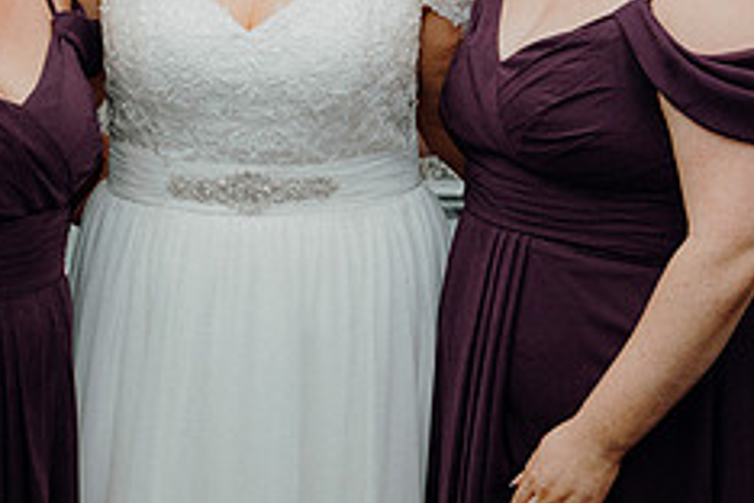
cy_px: 134
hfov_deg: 15.2
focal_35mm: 134
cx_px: 193
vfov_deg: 10.2
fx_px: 2806
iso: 2500
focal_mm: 54
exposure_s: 1/160
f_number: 5
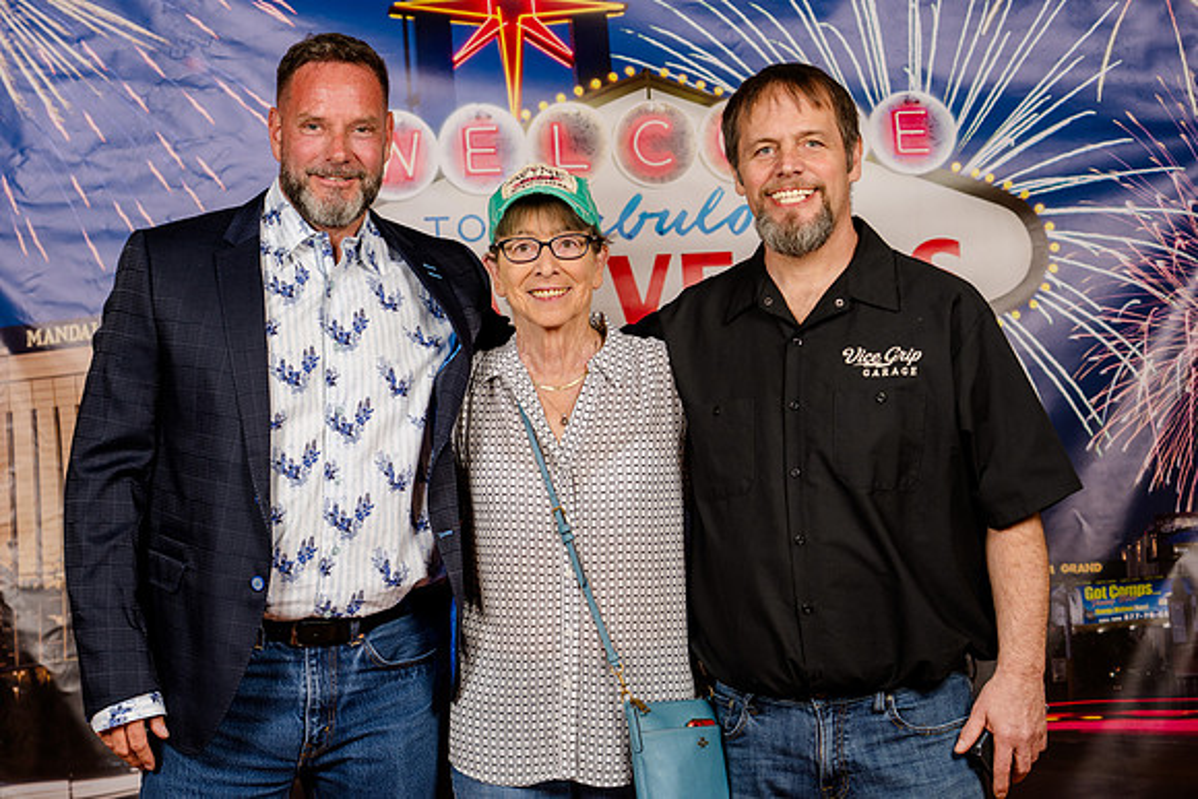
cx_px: 599
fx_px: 2396
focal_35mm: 72
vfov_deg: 18.9
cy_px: 400
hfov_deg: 28.1
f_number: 4
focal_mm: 72
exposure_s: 1/125
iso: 250
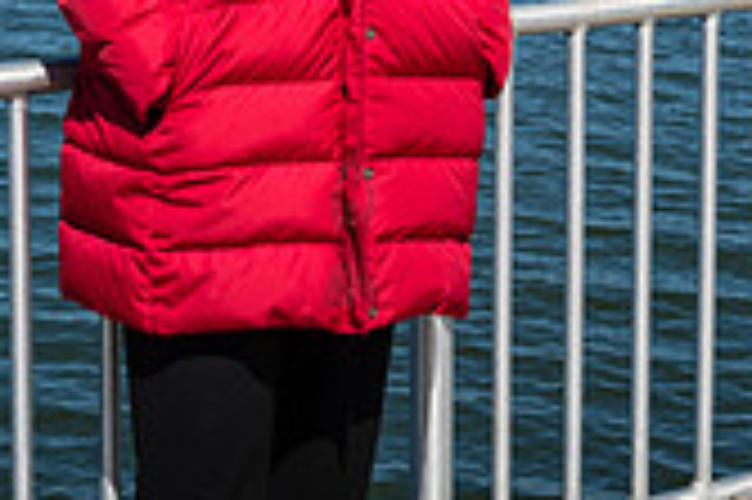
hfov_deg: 16.8
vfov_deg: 10.9
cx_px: 347
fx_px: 2546
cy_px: -207
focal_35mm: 122
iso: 64
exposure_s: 1/800
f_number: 4
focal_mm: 35
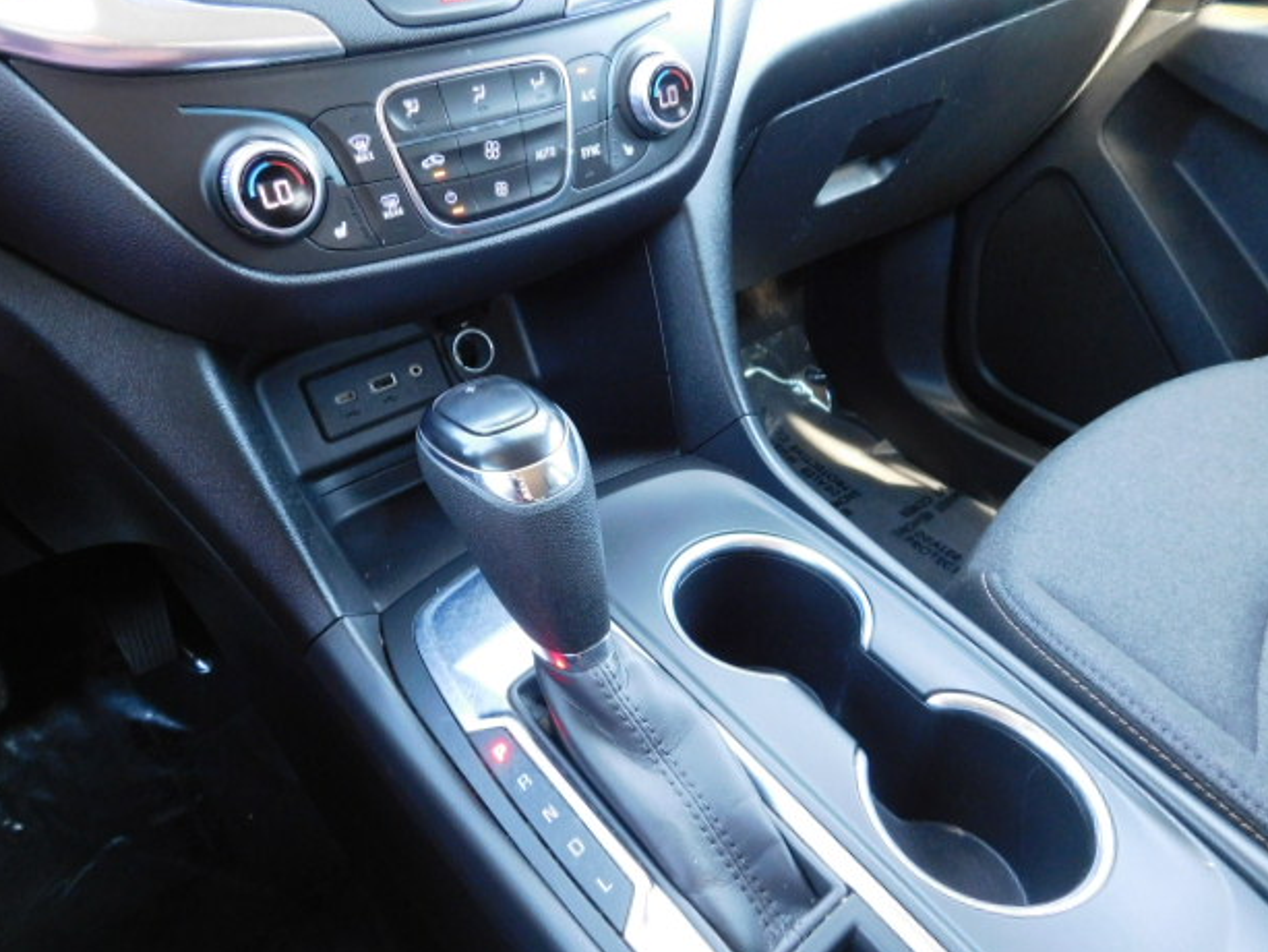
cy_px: 482
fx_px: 879
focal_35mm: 24
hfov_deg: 71.6
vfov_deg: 56.8
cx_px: 650
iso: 400
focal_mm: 4
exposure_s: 1/25
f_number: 3
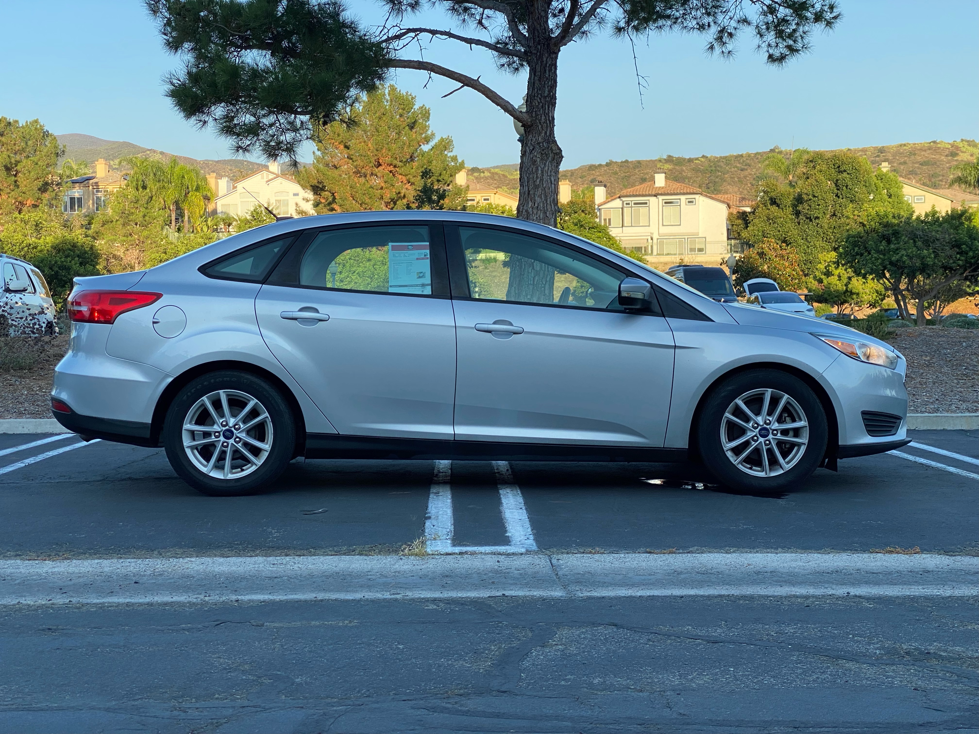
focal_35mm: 52
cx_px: 490
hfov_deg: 36.8
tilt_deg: -1.6
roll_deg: +0.0
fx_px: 1471
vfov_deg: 28.0
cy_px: 367
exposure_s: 1/440
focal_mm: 6
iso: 20
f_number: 2
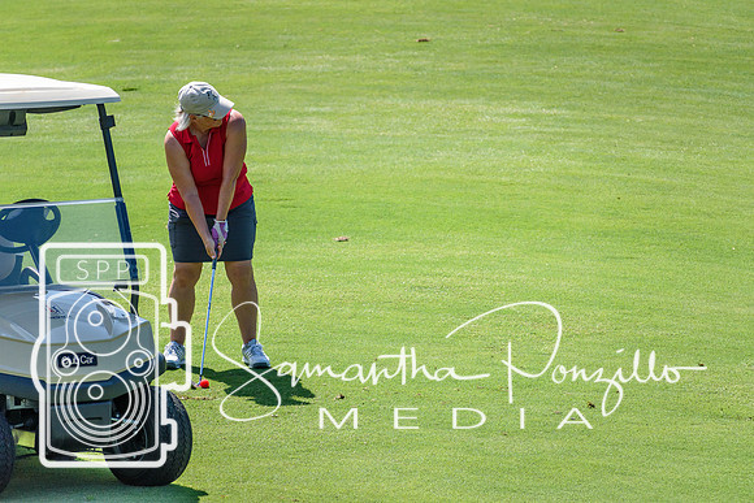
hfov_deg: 6.5
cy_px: 252
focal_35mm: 315
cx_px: 377
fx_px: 6599
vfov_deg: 4.4
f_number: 5.6
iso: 360
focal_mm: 210
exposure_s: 1/2000
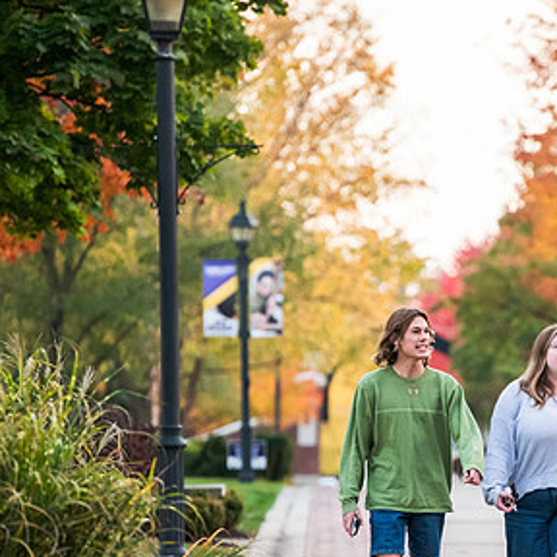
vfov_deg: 5.2
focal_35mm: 334
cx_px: 507
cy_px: 366
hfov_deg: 5.2
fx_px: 6080
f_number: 4
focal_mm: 195
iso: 1600
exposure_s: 1/250
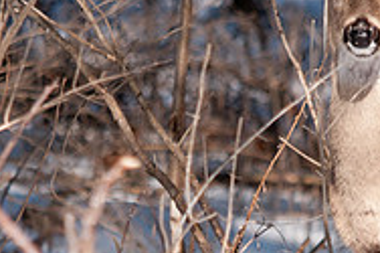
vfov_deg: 0.8
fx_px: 18551
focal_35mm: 1759
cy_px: 189
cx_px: 273
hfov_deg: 1.2
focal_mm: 380
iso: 500
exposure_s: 1/1000
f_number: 6.7
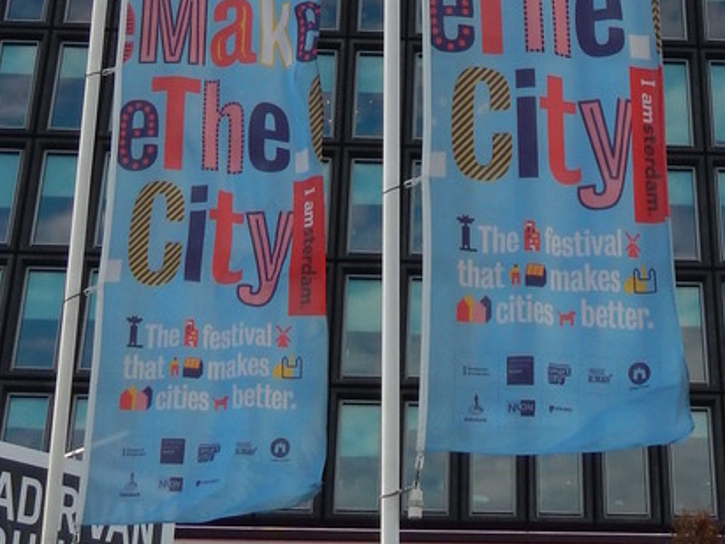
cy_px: -280
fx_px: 1822
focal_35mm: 87
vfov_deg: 15.6
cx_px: 496
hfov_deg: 22.4
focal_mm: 5
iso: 125
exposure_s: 1/320
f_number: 3.9
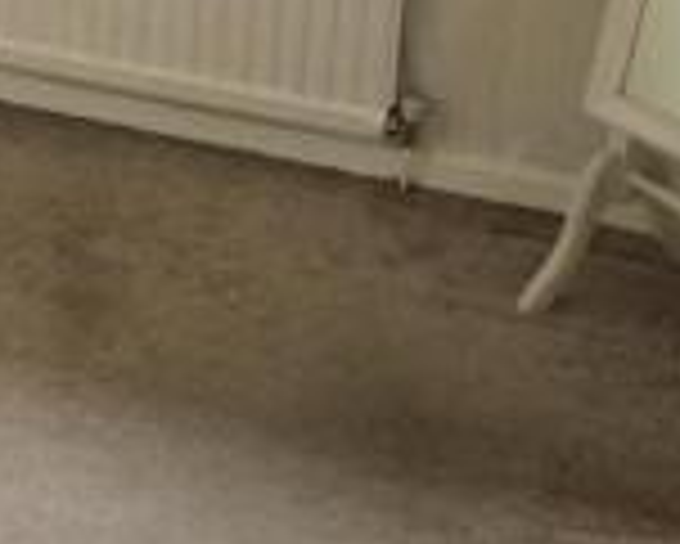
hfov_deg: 16.6
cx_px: -223
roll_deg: +1.0
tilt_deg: -17.5
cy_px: -254
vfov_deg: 13.4
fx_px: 2195
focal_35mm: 109
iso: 250
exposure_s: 1/17
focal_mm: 4.15
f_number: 2.2
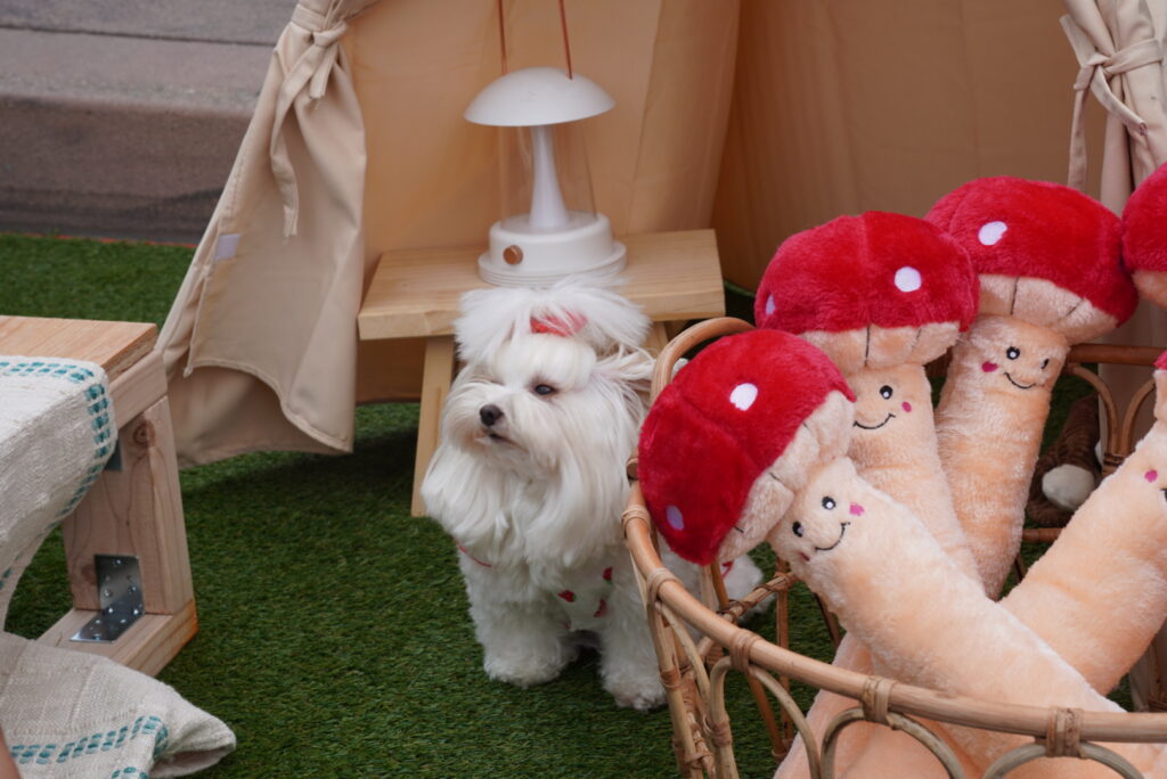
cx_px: 584
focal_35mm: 67
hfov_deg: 30.0
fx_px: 2175
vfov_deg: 20.3
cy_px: 390
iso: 100
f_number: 8
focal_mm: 44.7
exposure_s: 1/160
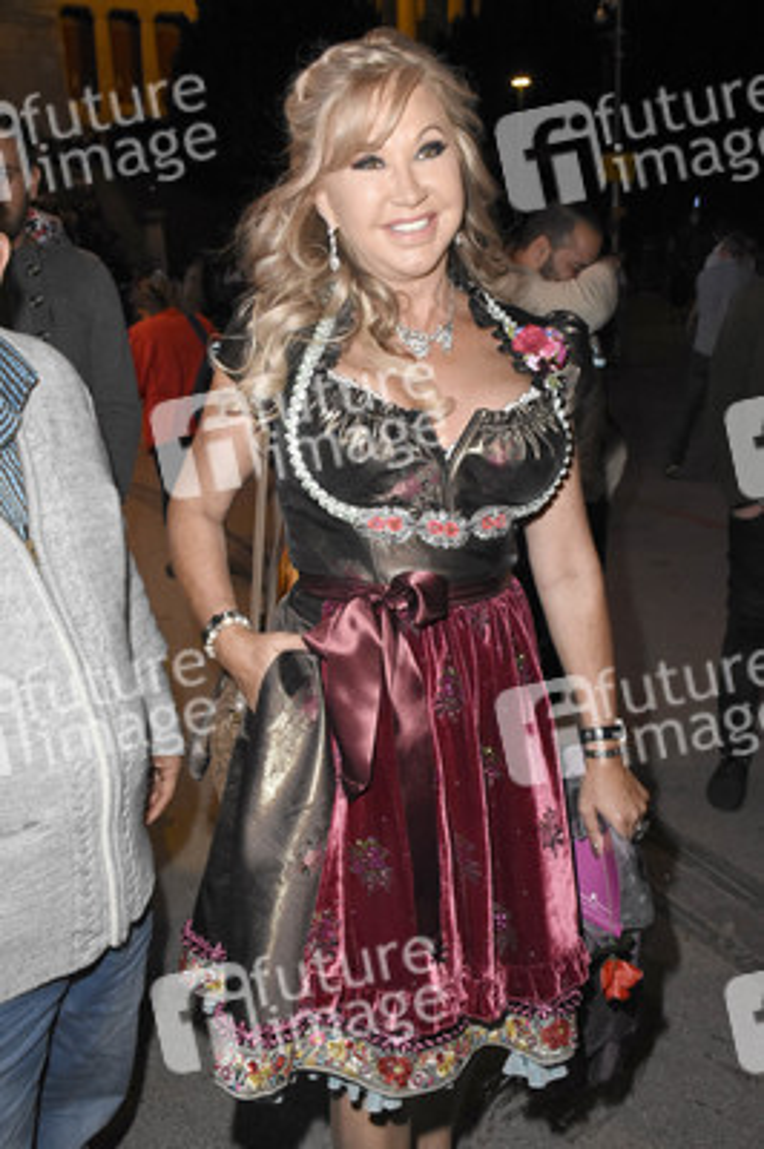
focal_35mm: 34
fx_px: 1100
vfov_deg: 55.1
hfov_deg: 38.3
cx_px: 382
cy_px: 574
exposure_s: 1/160
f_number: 9
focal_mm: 23
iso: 3200
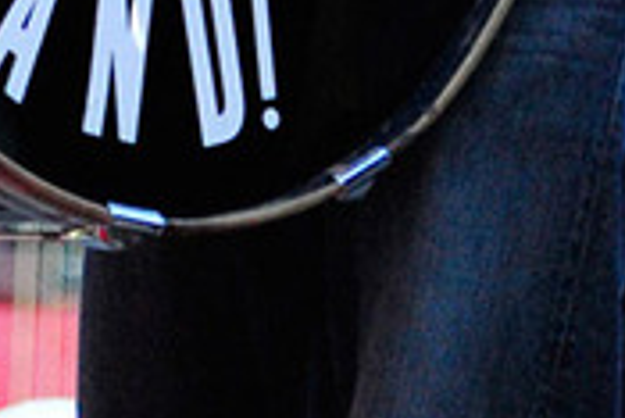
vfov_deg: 0.6
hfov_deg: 0.9
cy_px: -831
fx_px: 41683
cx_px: 107
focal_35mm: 2399
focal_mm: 300
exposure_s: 1/400
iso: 3200
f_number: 4
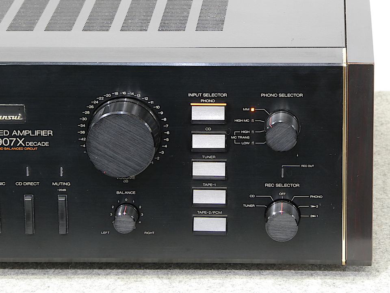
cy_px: 146
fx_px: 1938
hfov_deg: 11.5
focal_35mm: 172
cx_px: 195
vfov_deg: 8.6
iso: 200
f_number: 5.6
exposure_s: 1/2
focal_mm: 30.9
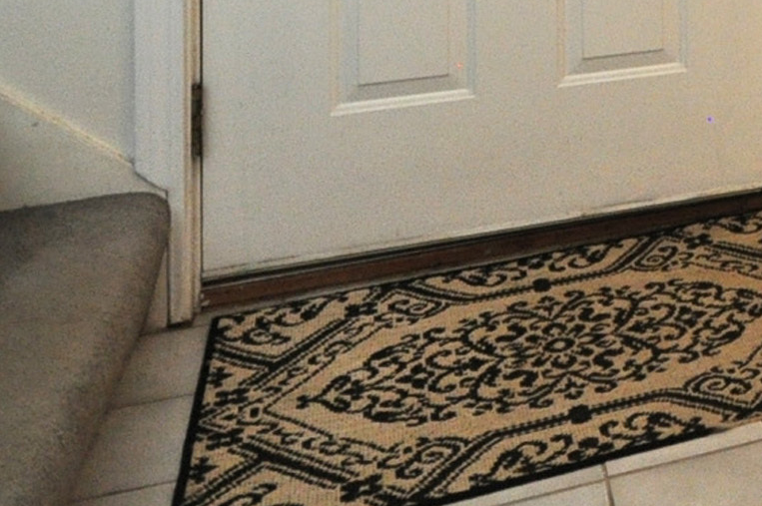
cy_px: -383
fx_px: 1205
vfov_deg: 18.8
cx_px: 977
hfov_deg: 28.9
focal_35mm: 57
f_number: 4
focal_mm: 10
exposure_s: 1/100
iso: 800
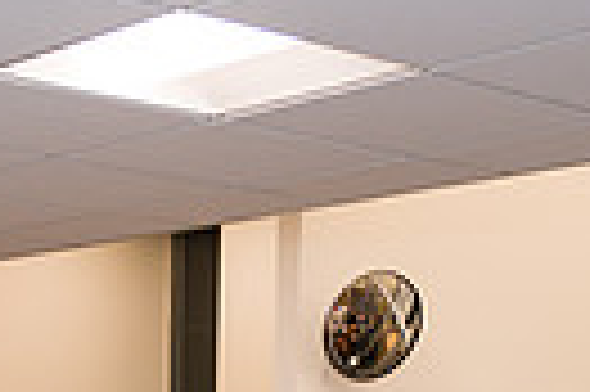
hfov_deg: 19.2
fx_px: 1735
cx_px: 162
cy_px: 743
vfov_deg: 11.7
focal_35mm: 106
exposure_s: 1/200
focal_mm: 24
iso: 400
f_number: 3.2
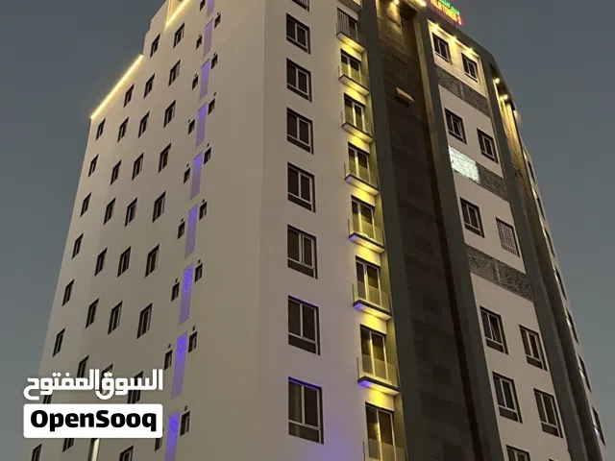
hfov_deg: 71.6
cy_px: 230
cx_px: 308
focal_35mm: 24
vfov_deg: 56.8
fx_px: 426
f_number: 1.78
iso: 1000
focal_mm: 6.86
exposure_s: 1/33
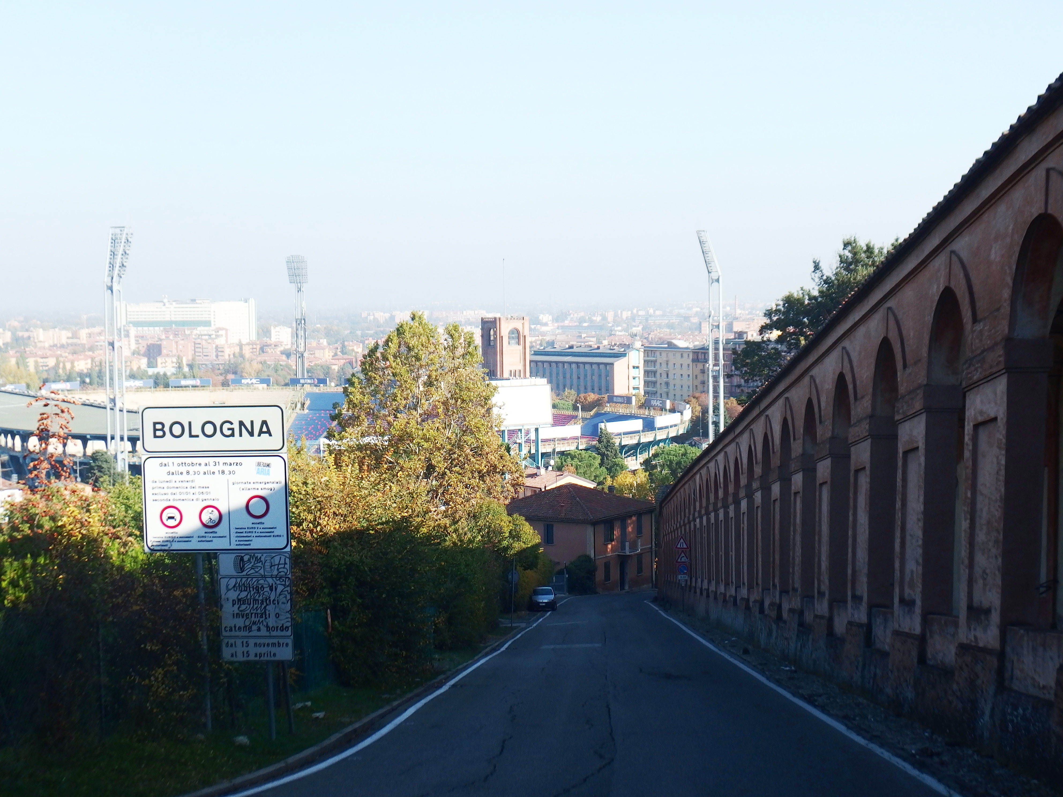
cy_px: 398
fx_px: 1904
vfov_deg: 23.7
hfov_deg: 31.2
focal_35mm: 62
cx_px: 532
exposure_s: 1/800
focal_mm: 11.1
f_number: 4
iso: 100
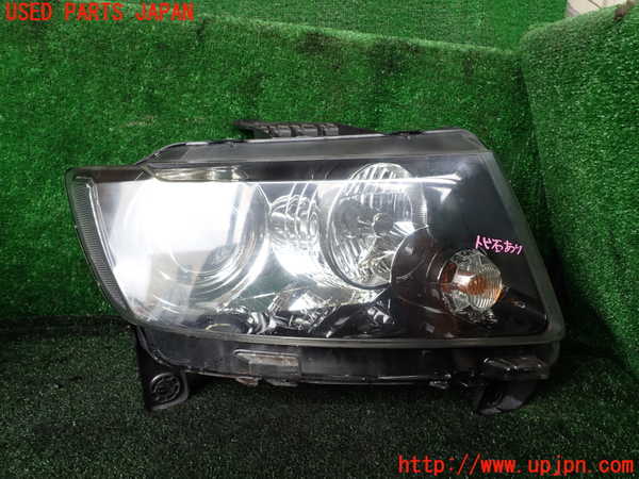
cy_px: 240
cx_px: 320
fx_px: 554
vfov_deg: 46.8
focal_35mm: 30
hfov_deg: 60.0
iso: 100
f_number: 3.2
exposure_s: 1/80
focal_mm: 5.4
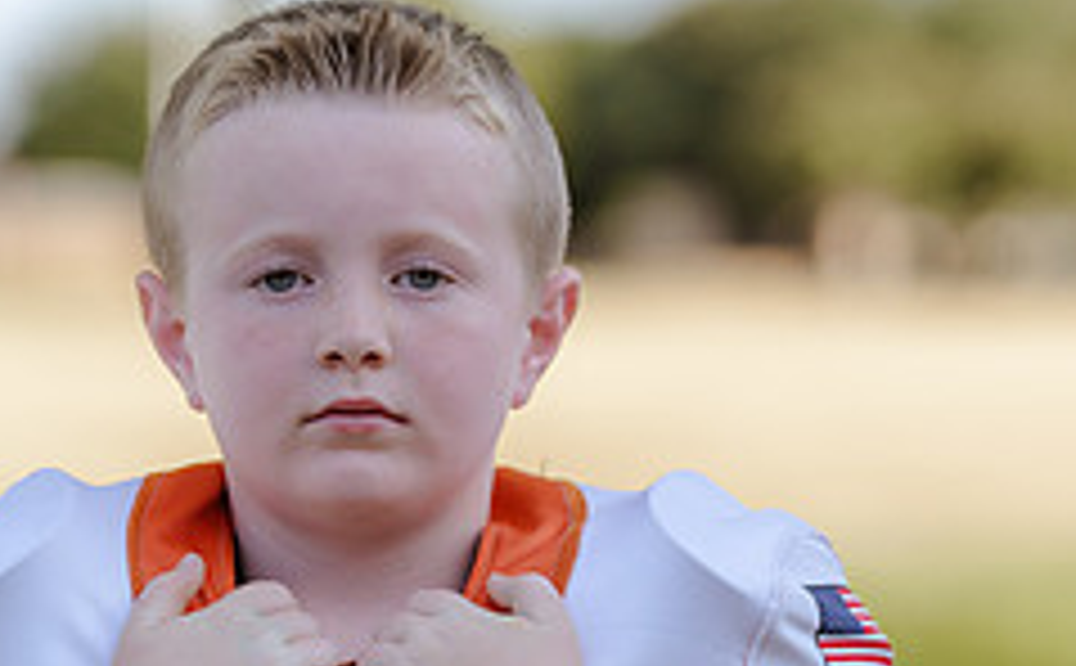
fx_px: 10296
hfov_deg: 6.0
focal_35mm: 352
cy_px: 743
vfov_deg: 3.7
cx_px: 371
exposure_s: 1/320
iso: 100
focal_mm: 138
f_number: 3.5
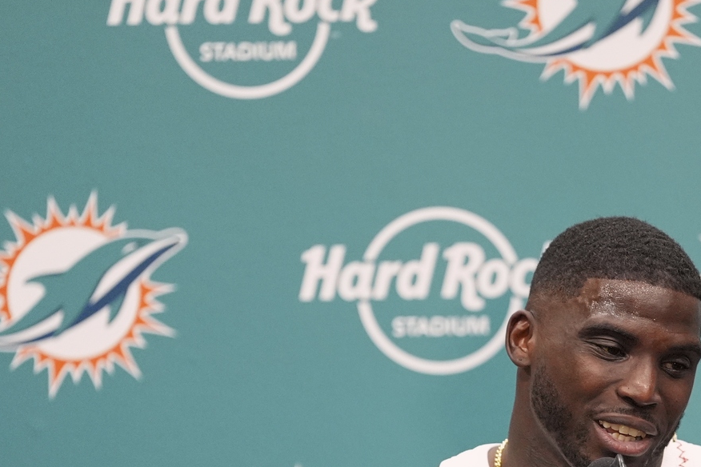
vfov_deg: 3.4
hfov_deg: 5.1
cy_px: 505
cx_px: 599
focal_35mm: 407
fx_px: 7925
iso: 4000
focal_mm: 180
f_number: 2.8
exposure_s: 1/640
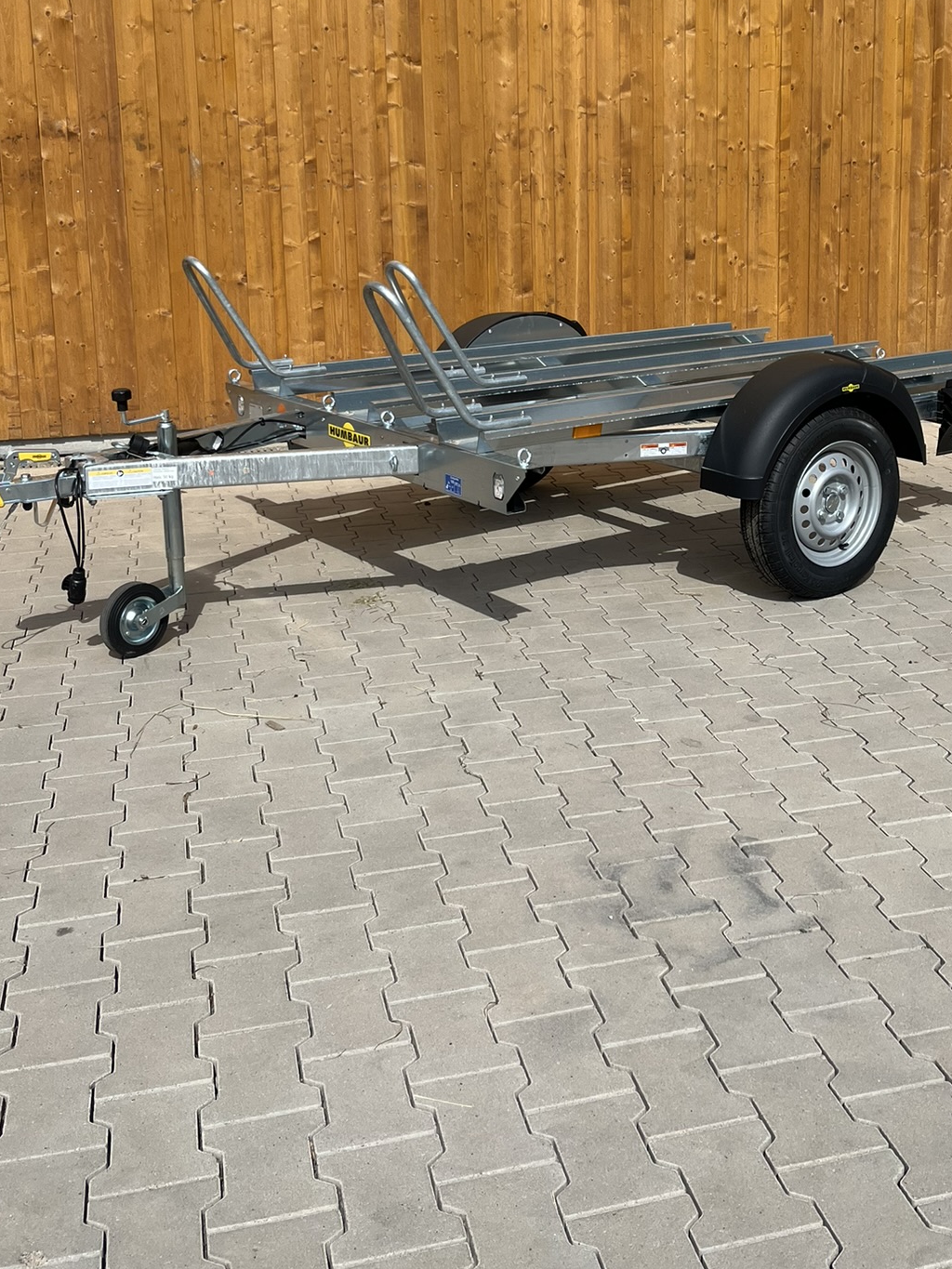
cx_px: 571
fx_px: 1430
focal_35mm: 39
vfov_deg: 46.9
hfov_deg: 36.7
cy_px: 393
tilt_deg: -8.7
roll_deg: -0.7
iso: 50
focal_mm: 5.1
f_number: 1.6
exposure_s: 1/6494
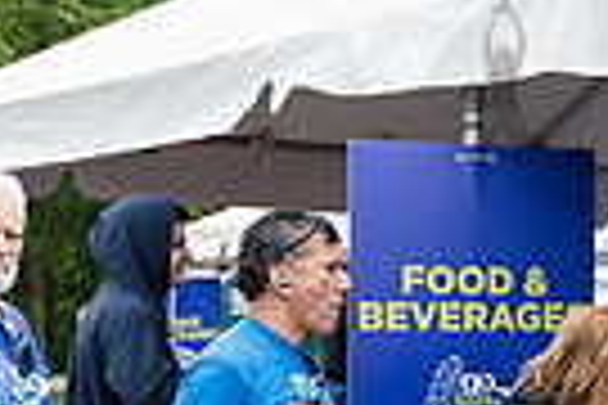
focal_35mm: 112
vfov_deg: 11.9
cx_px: 500
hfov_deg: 18.1
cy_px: 506
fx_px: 1891
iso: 400
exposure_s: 1/500
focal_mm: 26
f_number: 5
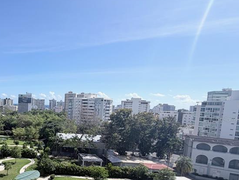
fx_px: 180
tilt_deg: -5.7
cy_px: 119
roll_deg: -2.3
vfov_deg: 52.2
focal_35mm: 26
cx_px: 21
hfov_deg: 57.2
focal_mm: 2.22
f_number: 2.2
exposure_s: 1/970
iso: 20
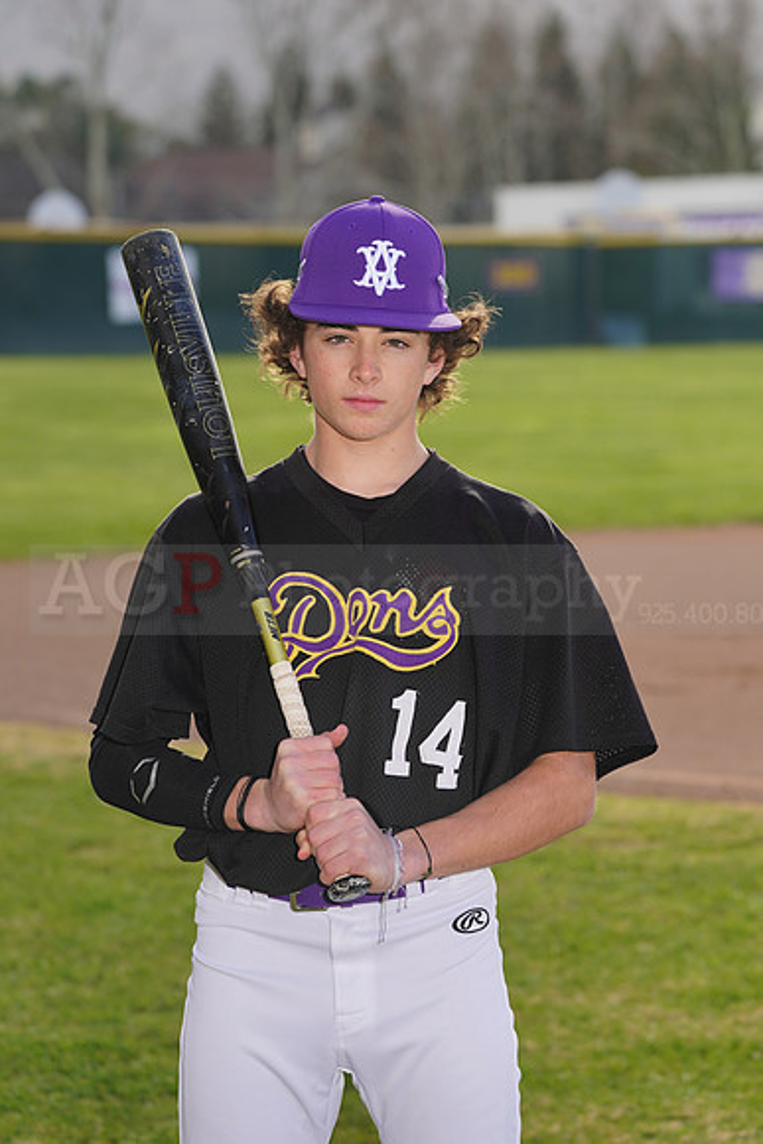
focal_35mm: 166
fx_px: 5274
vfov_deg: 12.4
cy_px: 572
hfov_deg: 8.3
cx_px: 382
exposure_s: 1/200
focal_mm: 166
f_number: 7.1
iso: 100
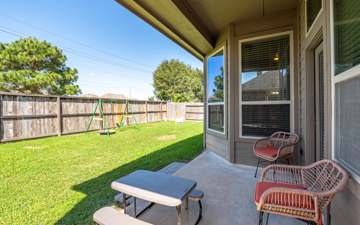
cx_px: 182
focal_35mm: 17
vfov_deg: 68.0
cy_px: 109
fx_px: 167
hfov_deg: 94.4
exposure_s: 1/40
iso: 125
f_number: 14
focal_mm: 16
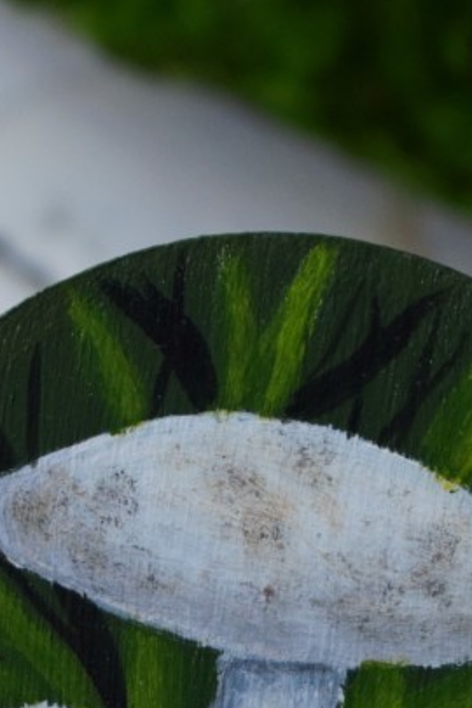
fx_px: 4610
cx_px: 281
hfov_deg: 5.9
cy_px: 689
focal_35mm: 234
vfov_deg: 8.7
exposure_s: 1/60
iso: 1800
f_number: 5.6
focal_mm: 55
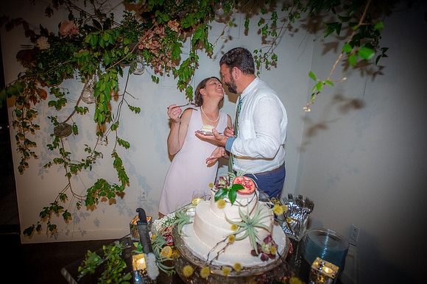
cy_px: 142
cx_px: 214
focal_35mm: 17
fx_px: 202
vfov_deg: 70.4
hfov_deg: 93.3
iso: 1600
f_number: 2.8
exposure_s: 1/80
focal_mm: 17
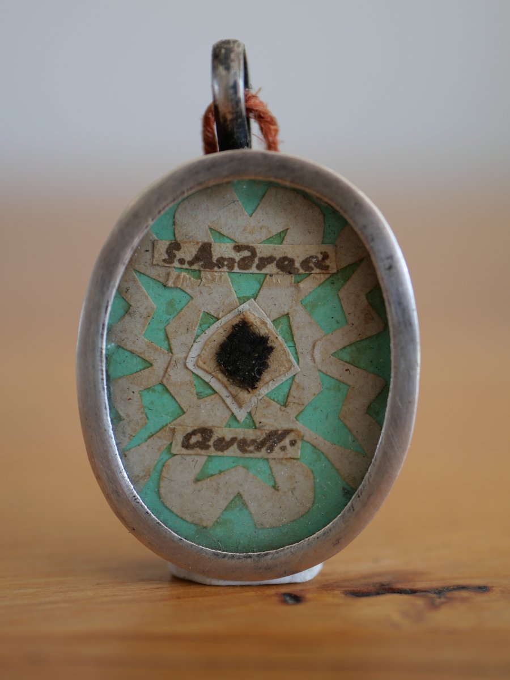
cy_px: 340
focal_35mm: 60
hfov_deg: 24.4
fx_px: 1179
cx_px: 255
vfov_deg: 32.2
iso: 200
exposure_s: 1/80
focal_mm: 30
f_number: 2.8
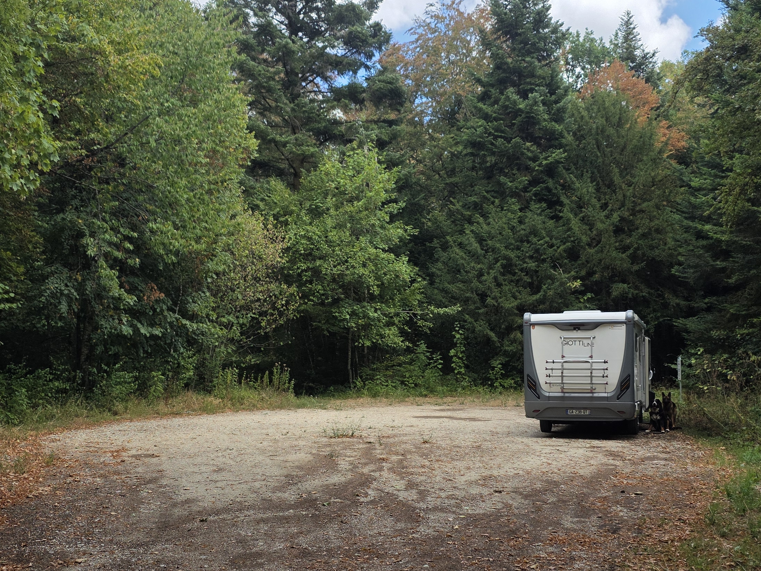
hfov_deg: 44.8
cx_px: 356
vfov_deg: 34.3
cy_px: 336
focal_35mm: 42
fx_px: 923
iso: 80
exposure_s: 1/2797
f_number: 1.7
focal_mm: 6.3
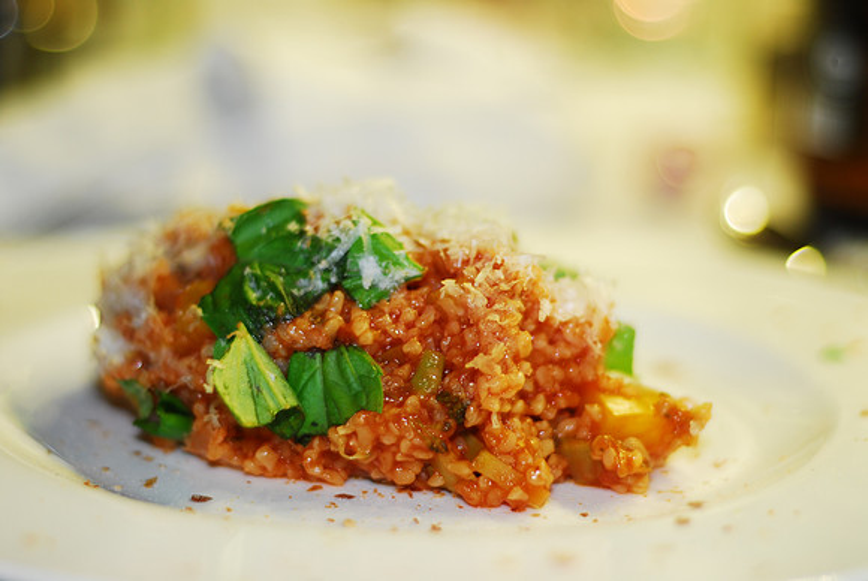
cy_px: 290
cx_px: 434
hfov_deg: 27.0
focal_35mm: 75
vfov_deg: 18.2
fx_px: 1810
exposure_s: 1/30
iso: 100
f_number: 1.8
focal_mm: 50
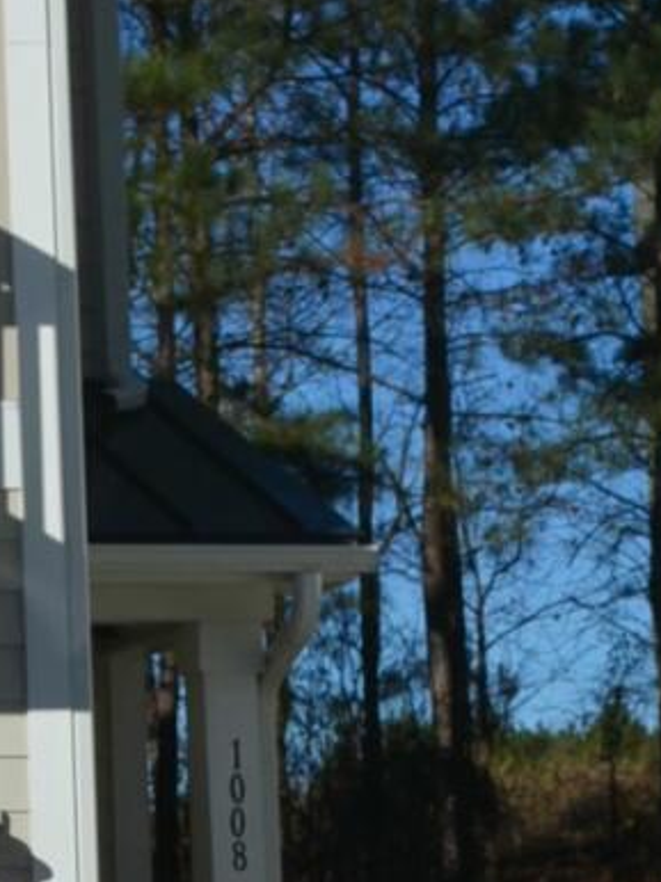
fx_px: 4562
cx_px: -581
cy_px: 158
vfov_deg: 11.0
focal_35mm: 179
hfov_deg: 8.0
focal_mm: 24
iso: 100
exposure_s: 1/400
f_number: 9
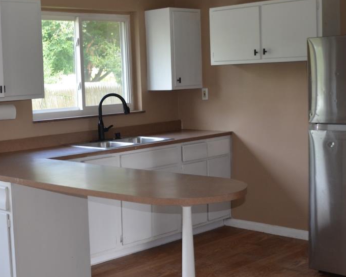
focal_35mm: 62
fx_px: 635
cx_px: 42
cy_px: 126
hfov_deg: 29.4
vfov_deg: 24.6
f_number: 3.5
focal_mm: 20
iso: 400
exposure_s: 1/80
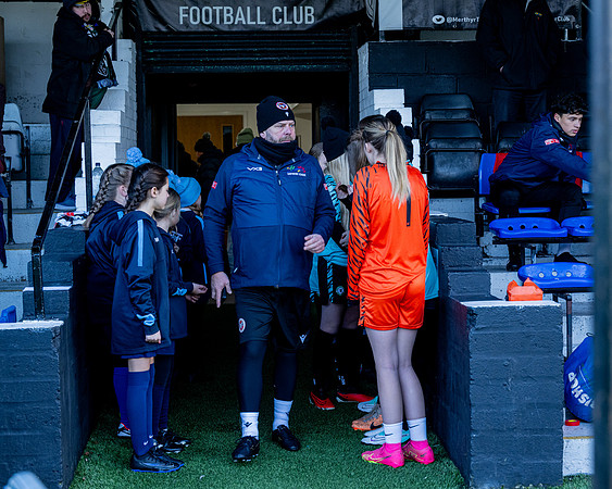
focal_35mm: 86
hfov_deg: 22.1
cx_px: 401
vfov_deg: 17.8
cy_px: 245
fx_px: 1559
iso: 1000
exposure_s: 1/250
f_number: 5
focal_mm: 70
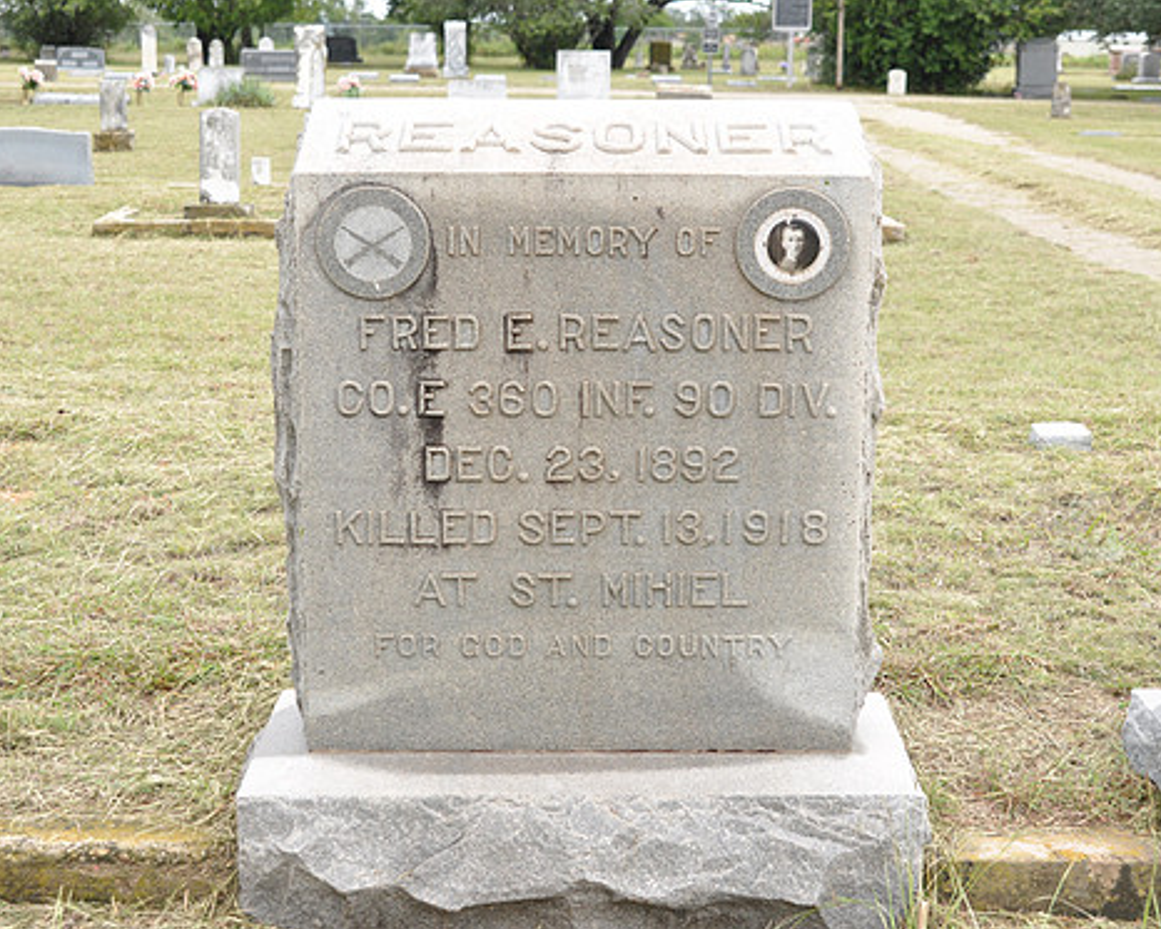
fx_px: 1925
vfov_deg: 27.1
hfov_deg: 33.6
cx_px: 578
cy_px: 452
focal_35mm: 56
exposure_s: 1/250
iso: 400
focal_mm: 32
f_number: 4.5
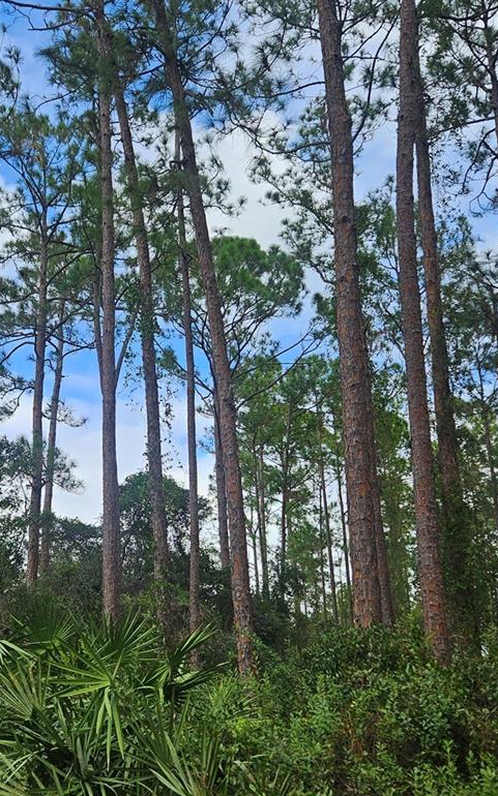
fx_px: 825
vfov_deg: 51.5
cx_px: 125
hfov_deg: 32.9
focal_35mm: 38
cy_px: 422
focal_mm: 5.4
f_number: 1.8
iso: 25
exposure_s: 1/823
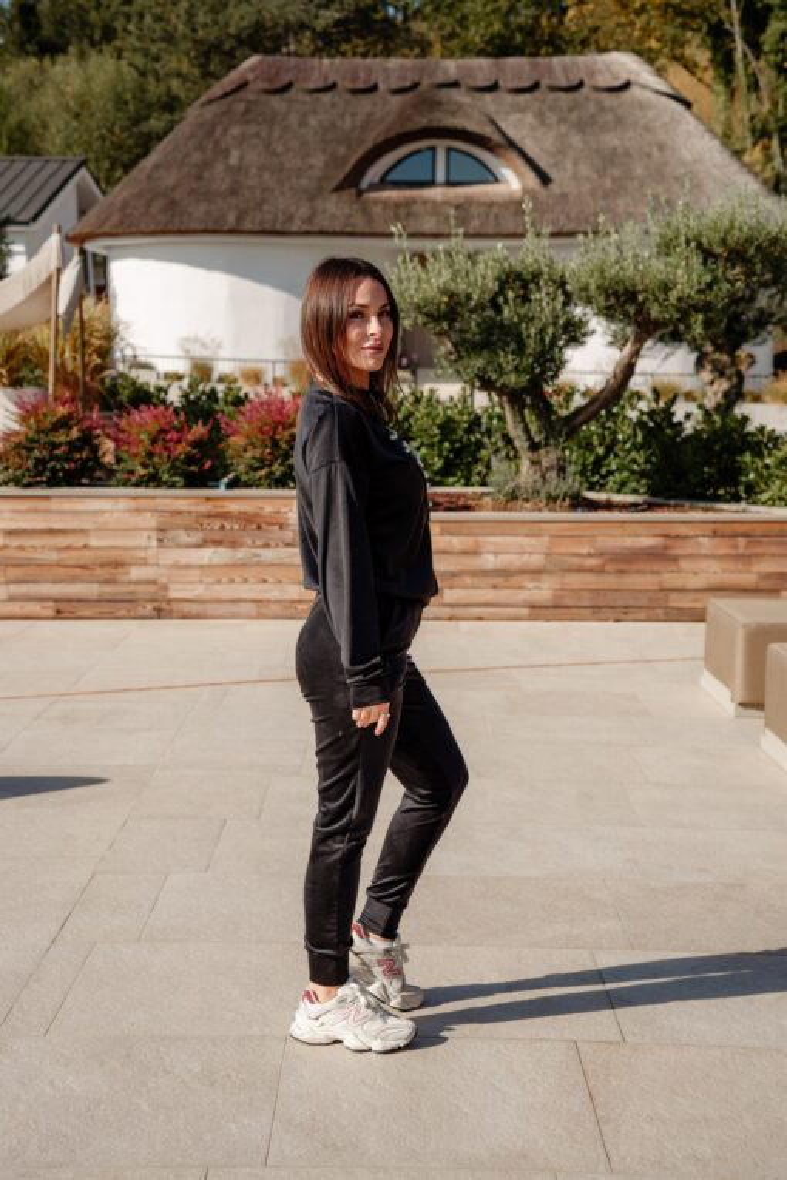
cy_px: 590
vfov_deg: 36.2
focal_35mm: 55
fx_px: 1803
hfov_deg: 24.6
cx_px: 394
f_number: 5
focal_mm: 55
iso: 100
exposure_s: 1/640
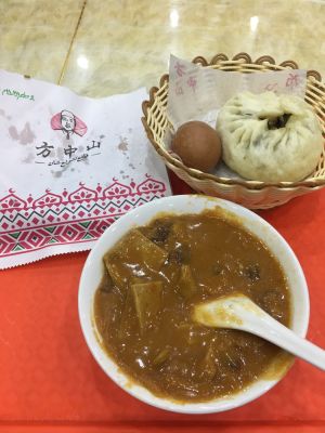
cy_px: 216
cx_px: 162
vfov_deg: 61.7
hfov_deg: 48.2
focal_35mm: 29
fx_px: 363
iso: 32
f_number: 2.2
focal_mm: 4.15
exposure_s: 1/17
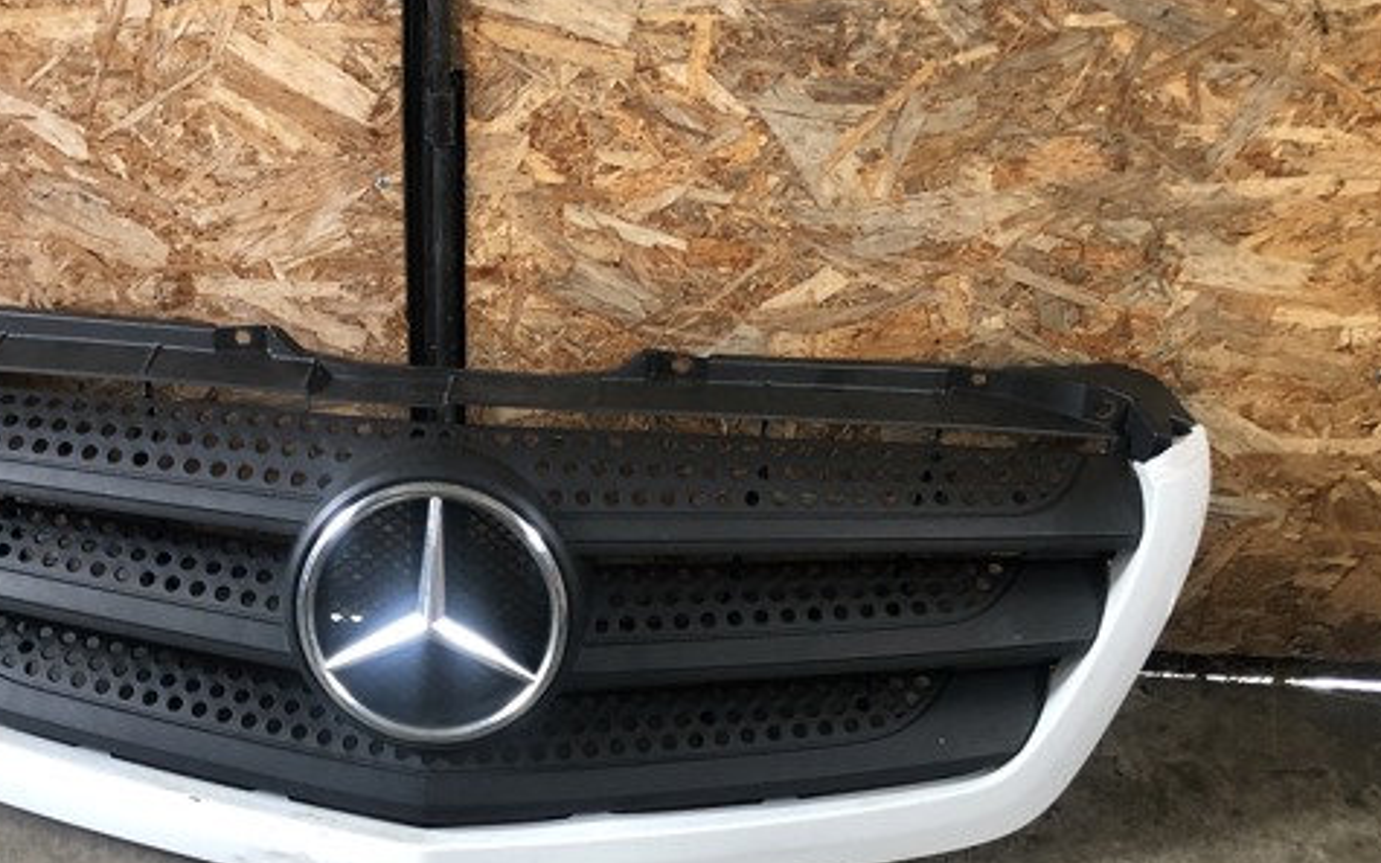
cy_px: 664
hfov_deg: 48.9
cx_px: 538
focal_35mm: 40
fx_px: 1506
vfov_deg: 31.3
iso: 50
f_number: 1.8
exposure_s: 1/15
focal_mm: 3.99
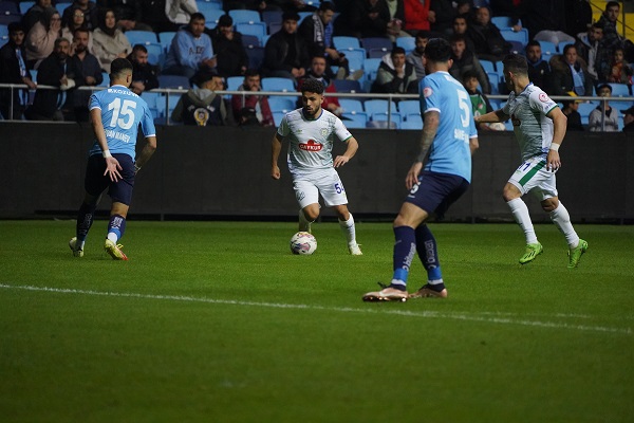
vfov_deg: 3.4
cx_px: 317
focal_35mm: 400
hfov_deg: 5.2
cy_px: 212
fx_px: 7044
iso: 10000
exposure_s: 1/2000
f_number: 5.6
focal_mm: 400
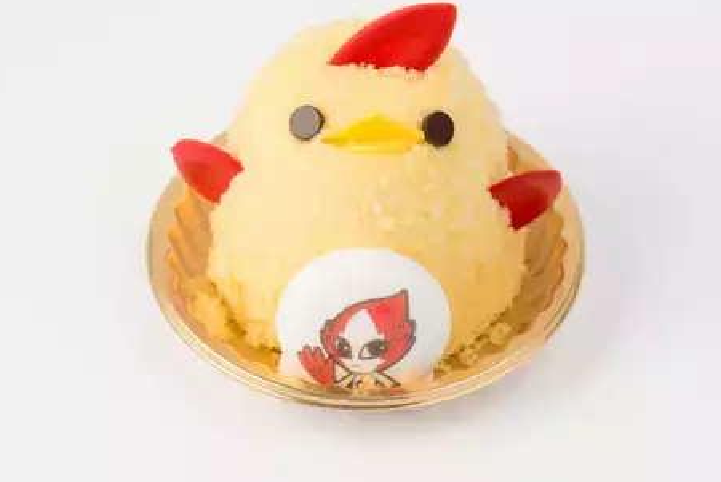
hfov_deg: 7.7
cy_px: 208
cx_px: 358
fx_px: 5329
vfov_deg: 5.2
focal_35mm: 266
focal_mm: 200
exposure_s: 1/60
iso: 200
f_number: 11
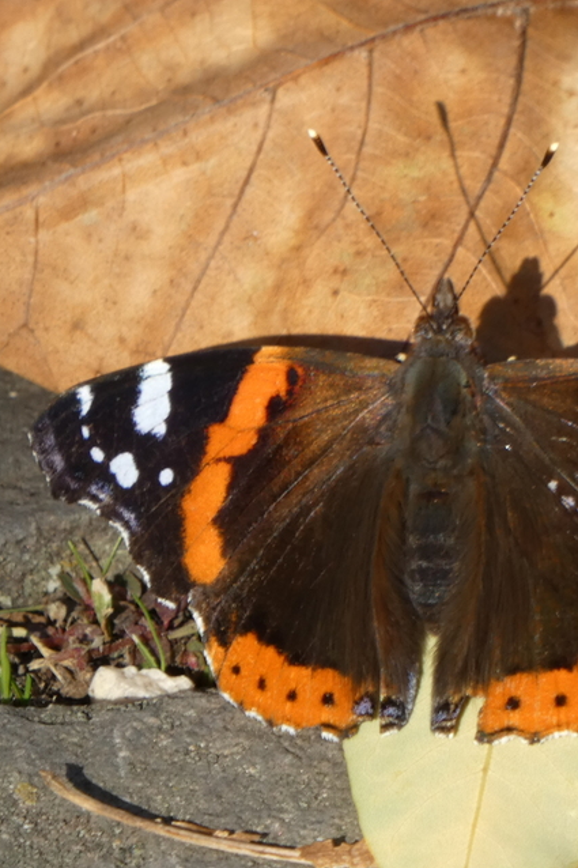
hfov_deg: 1.2
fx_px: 26817
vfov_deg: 1.9
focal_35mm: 1113
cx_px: 481
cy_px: 434
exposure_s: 1/100
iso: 80
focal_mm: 143.4
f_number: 5.6
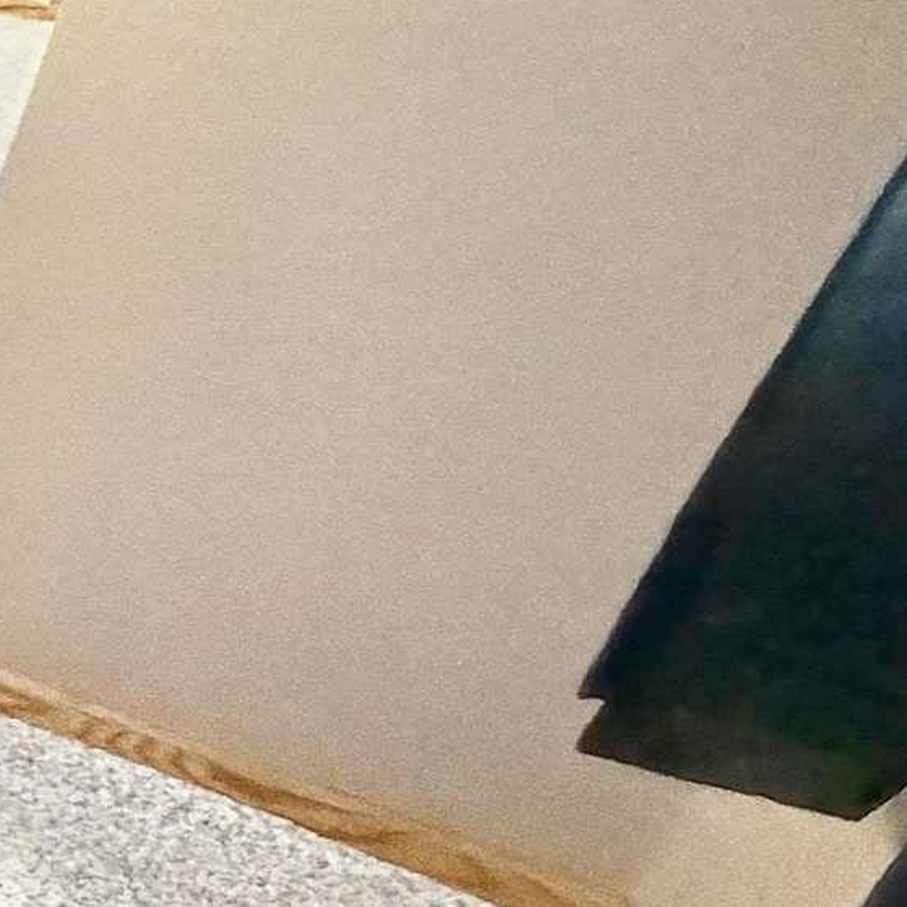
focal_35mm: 68
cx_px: -1515
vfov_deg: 25.2
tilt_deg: -25.1
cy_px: 313
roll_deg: -0.7
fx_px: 2016
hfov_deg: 13.3
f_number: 2.2
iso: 1250
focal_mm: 2.22
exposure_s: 1/60
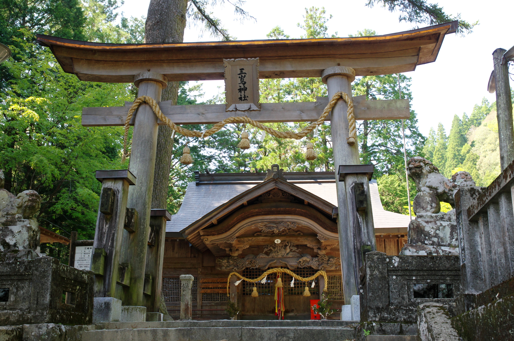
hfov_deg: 42.8
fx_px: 656
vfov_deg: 29.2
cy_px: 170
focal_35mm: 46
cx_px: 257
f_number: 8
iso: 400
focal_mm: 31
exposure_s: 1/80
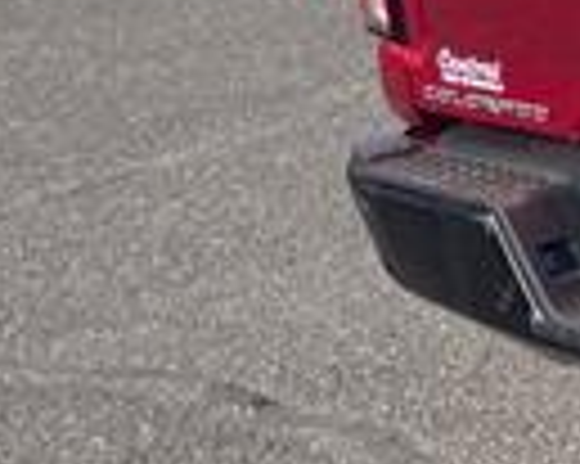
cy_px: 81
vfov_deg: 12.2
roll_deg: -0.9
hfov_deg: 12.3
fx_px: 2161
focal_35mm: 126
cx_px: 1376
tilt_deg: -10.1
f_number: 1.6
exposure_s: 1/354
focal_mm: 4.2
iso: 32
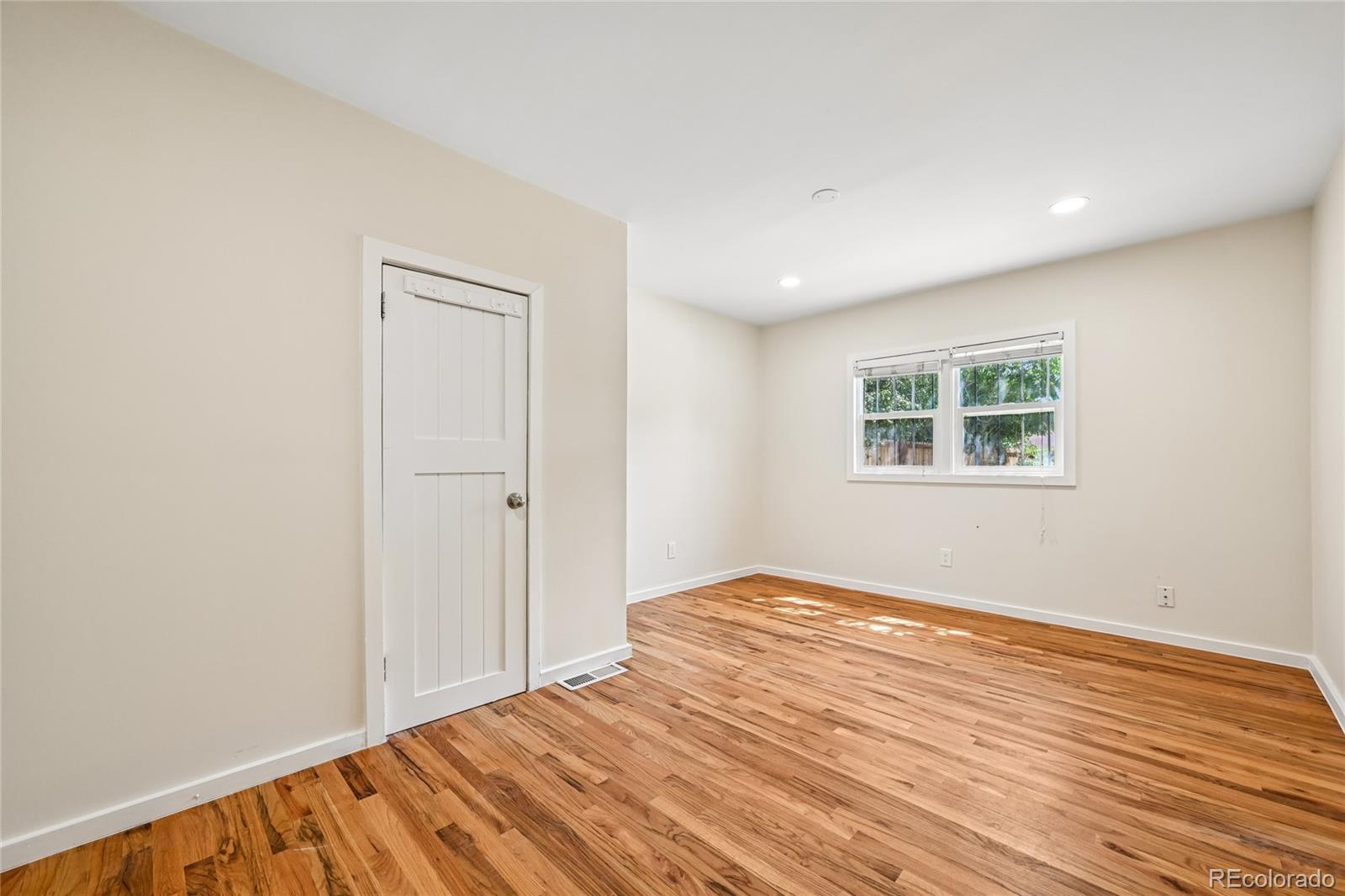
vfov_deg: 81.2
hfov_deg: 104.3
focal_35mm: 14
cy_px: 448
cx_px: 672
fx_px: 523
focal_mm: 14
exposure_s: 1/15
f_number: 10
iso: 280
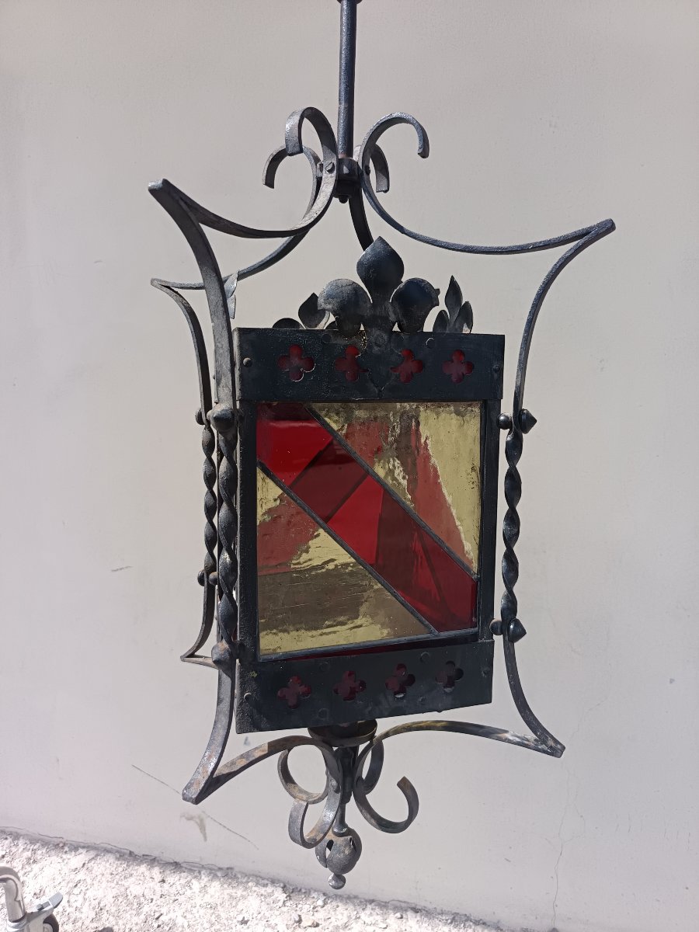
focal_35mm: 24
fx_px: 646
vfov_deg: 71.6
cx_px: 350
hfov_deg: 56.8
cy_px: 466
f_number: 1.75
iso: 100
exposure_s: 1/252
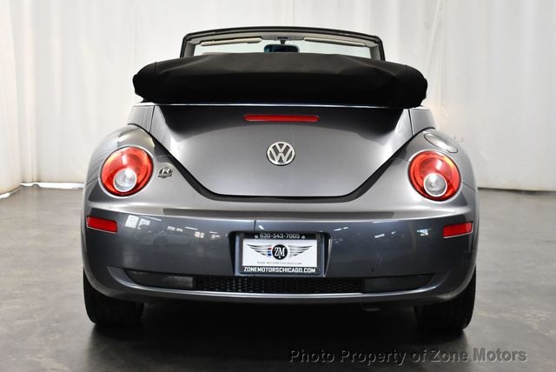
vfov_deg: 21.3
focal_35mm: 64
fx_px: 989
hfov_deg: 31.4
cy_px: 186
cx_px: 278
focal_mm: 32
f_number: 4.5
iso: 1600
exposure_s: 1/125
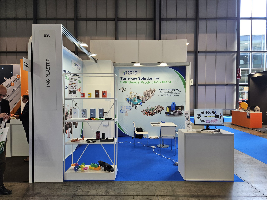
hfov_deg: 73.9
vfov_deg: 58.9
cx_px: 134
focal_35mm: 23
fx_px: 177
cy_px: 100
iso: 40
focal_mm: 5.4
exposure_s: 1/100
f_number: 1.8
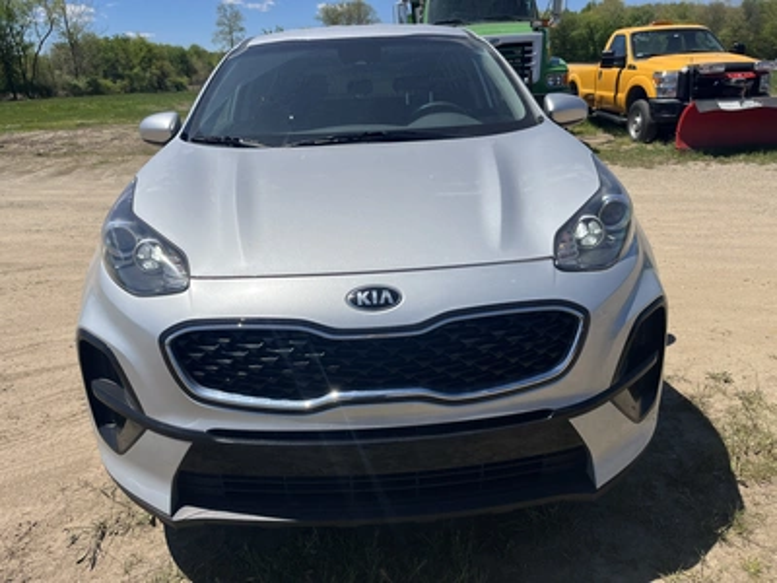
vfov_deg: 53.1
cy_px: 292
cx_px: 388
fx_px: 584
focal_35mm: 26
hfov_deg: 67.3
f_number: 1.6
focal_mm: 5.1
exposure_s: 1/6494
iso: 50
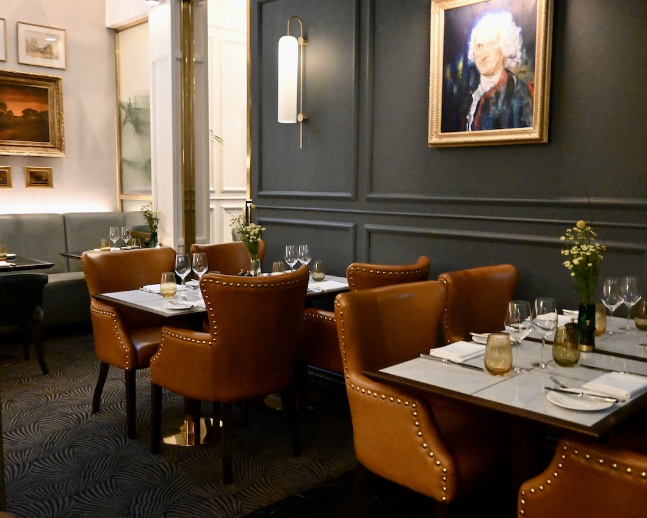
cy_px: 260
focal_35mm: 35
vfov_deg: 42.4
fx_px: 667
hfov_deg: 51.7
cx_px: 313
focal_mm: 20.5
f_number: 3.8
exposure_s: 1/60
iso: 12800
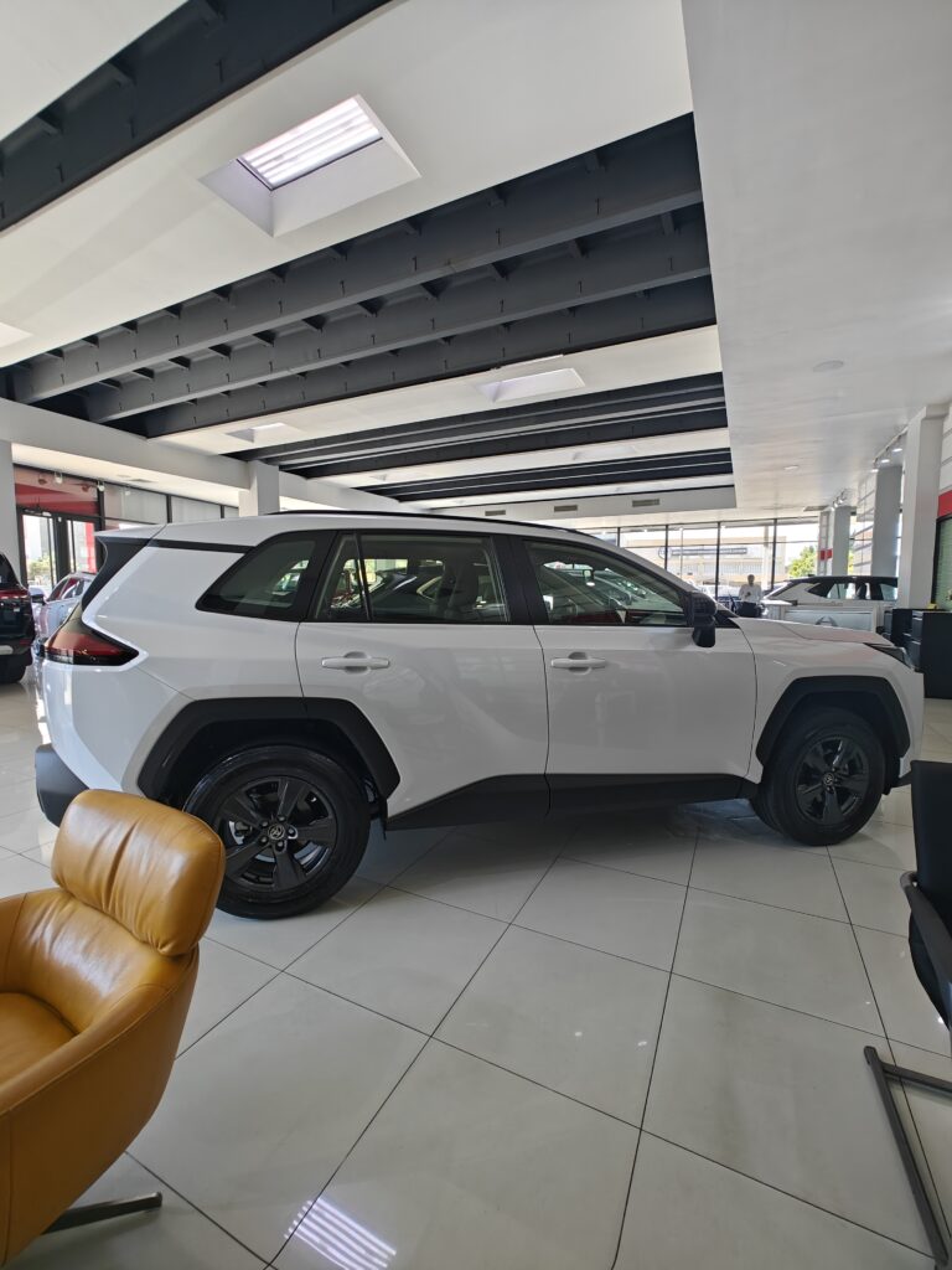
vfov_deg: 102.1
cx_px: 476
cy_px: 635
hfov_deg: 85.7
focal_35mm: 14
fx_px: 513
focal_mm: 2.59
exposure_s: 1/60
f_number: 2.2
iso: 64
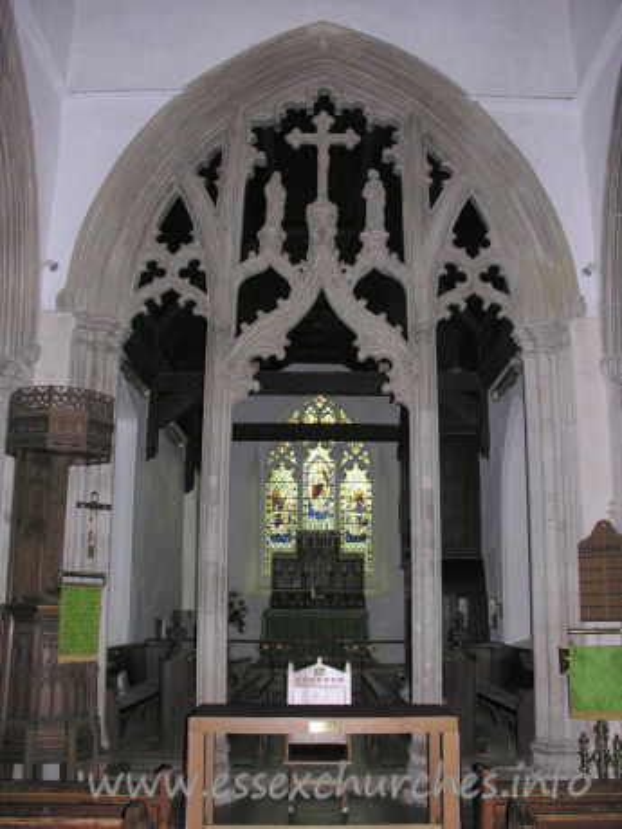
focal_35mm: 35
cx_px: 311
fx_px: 839
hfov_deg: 40.7
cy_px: 414
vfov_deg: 52.6
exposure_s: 1/60.1
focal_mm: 8.9
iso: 142
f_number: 2.8
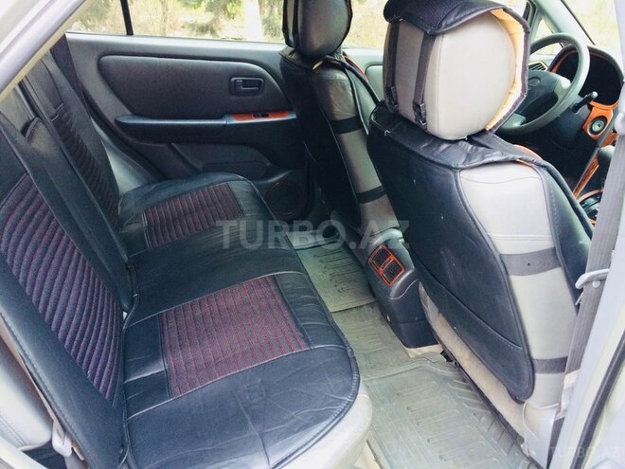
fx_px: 524
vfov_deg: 48.2
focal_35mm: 29
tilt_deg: -29.3
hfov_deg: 61.7
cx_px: 312
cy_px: 234
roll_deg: -2.8
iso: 160
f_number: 2.2
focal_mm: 4.15
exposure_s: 1/33
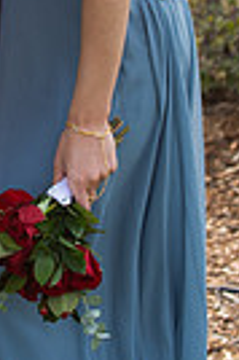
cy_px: -177
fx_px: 1677
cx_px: -137
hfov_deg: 8.0
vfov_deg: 11.7
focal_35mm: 168
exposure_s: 1/400
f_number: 4
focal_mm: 50
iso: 160
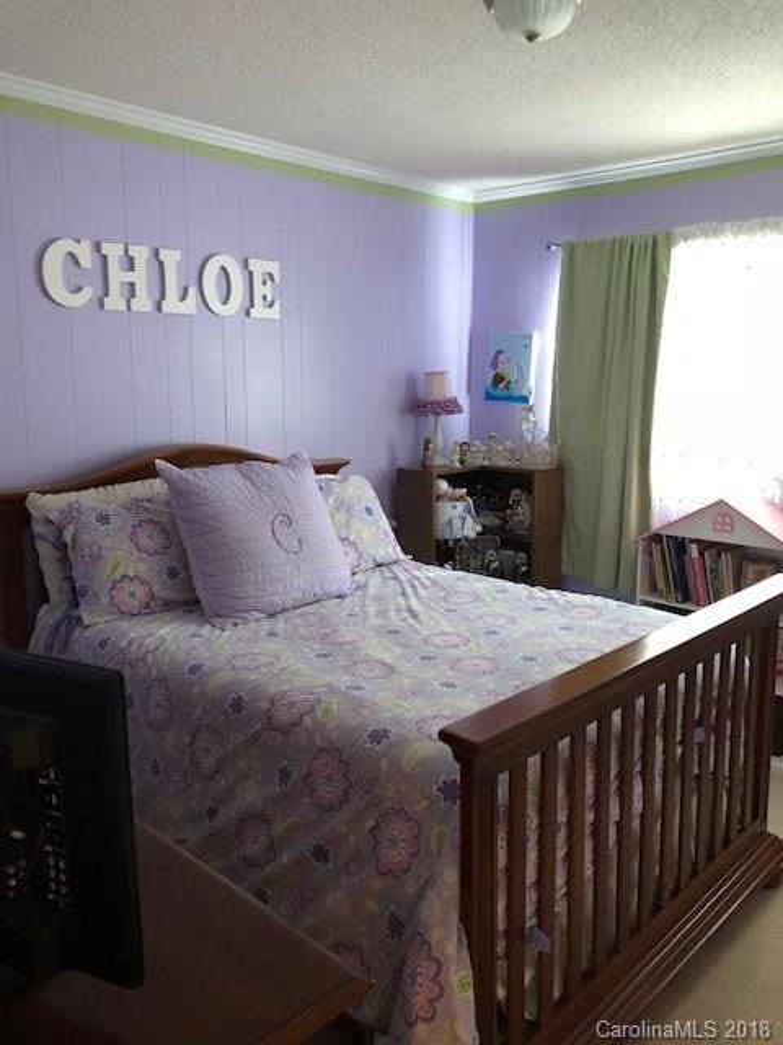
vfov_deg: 63.4
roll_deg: +0.2
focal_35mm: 28
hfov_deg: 49.7
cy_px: 522
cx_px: 392
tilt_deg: -8.8
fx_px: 844
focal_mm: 4
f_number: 1.8
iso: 100
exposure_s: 1/11
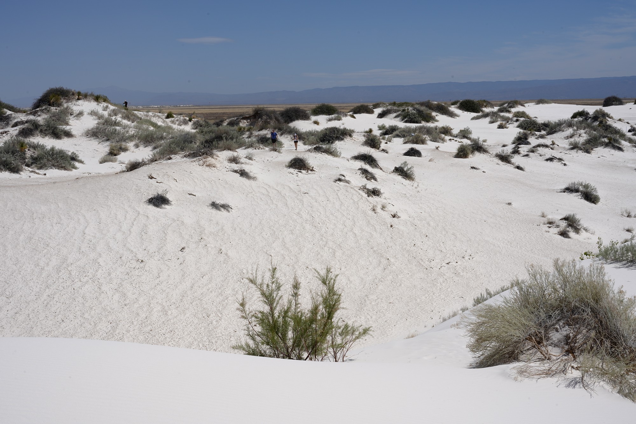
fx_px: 742
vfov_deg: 31.9
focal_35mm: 42
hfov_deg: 46.4
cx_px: 318
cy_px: 212
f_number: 22
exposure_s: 1/100
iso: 64
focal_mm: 42
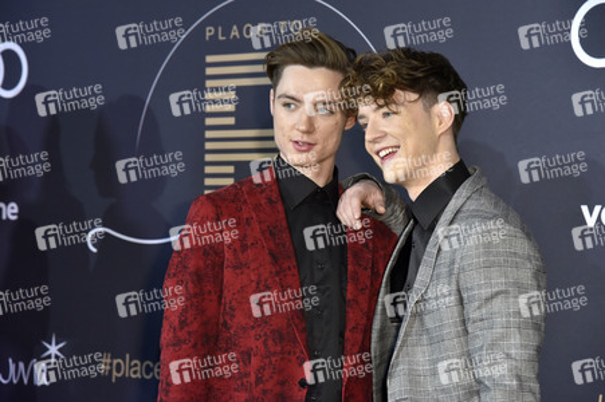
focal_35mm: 120
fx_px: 2015
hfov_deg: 17.1
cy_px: 201
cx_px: 302
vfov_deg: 11.4
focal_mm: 120
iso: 1600
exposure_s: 1/250
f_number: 6.3
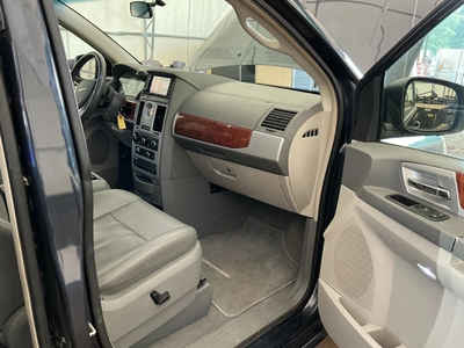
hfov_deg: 63.4
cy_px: 174
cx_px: 232
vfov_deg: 49.7
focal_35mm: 28
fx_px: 375
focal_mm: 3
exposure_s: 1/60
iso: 250
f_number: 1.8
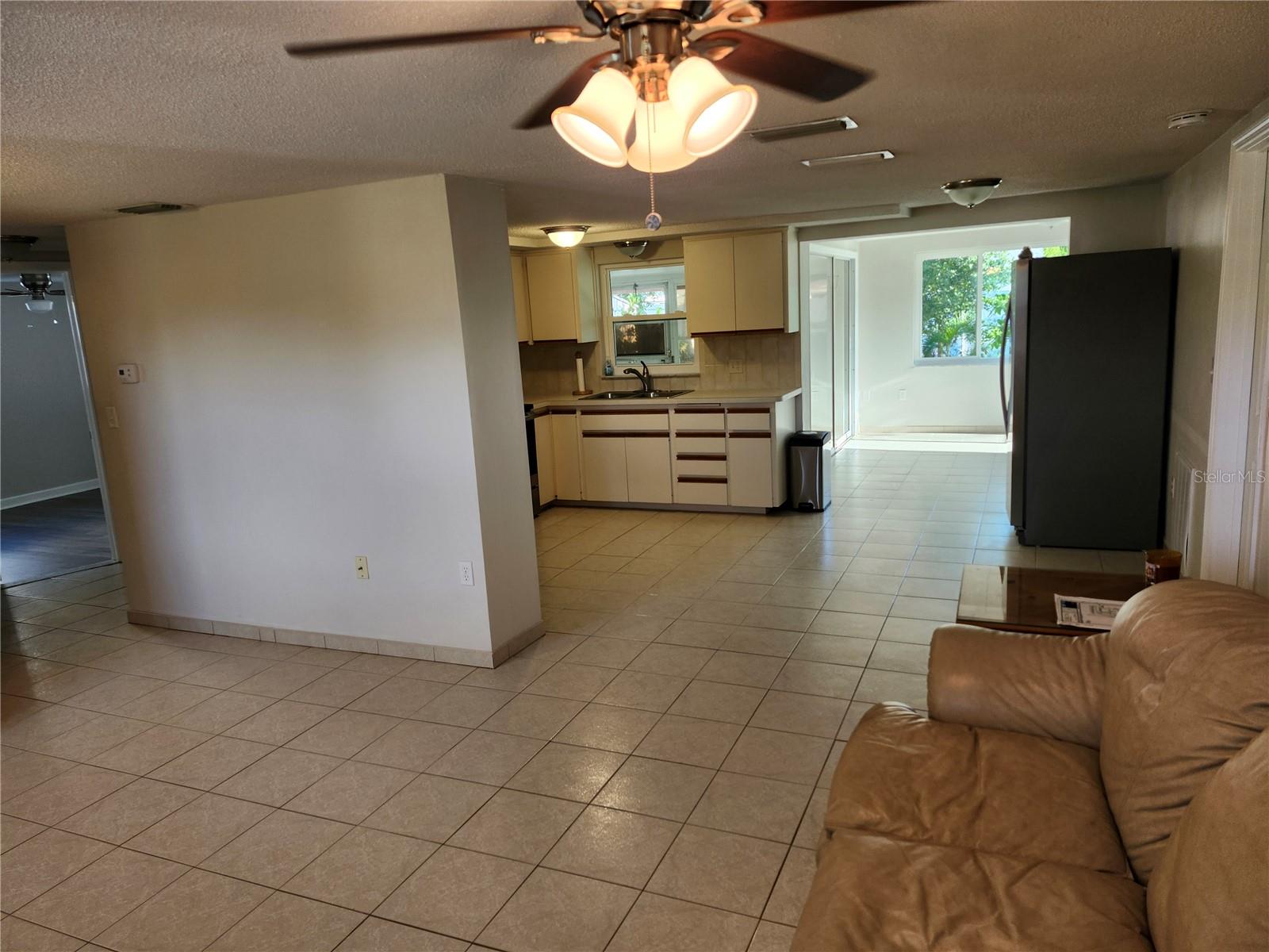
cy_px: 476
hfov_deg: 73.9
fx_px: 843
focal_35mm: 23
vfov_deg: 58.9
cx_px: 634
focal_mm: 5.54
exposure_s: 1/120
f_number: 1.8
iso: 100
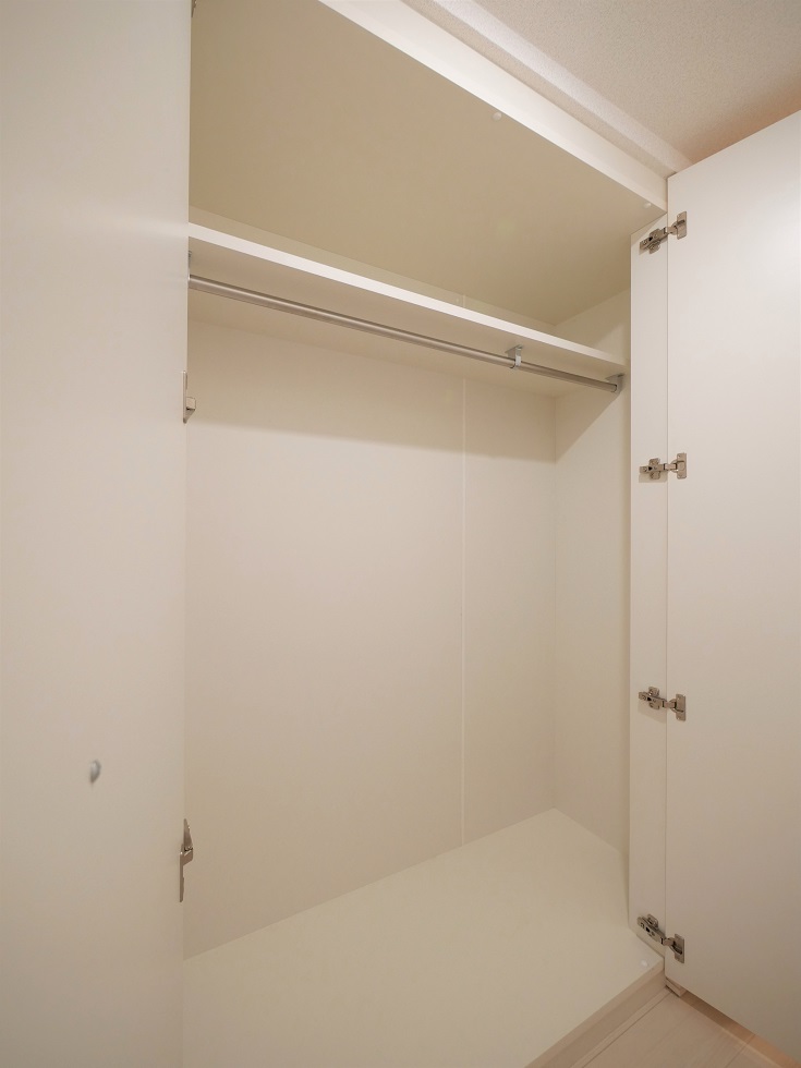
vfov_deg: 102.1
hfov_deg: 85.7
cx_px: 400
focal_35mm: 14
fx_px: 432
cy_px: 534
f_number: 4
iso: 640
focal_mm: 7
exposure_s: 1/20
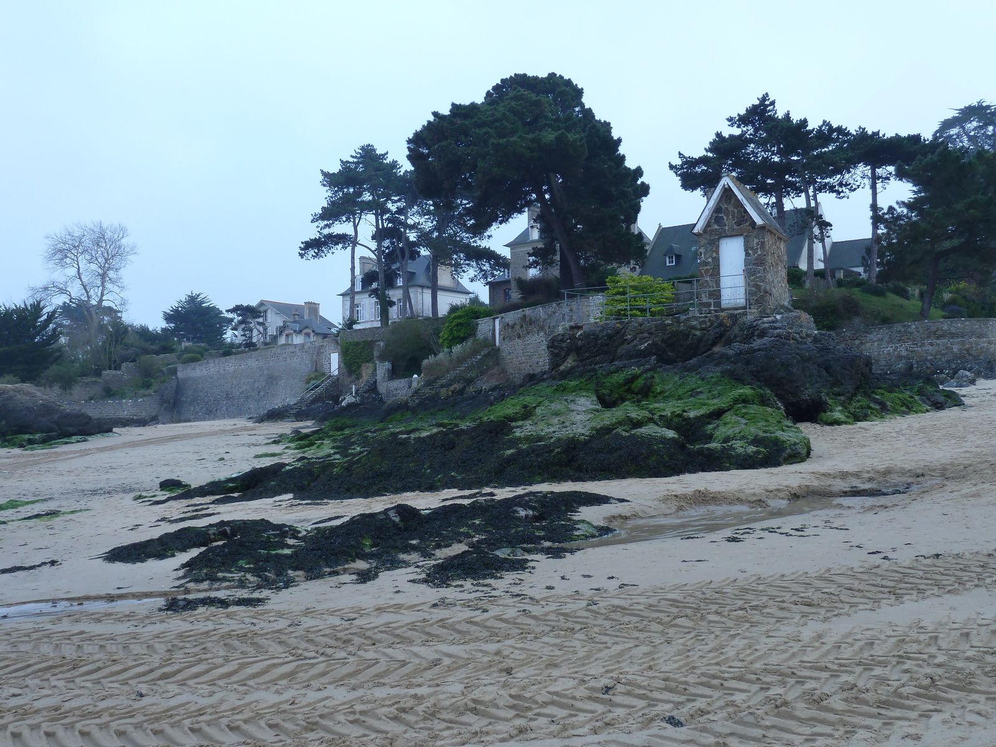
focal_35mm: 37
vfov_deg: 38.7
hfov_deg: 50.1
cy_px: 374
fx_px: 1065
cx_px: 498
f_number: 3.6
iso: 80
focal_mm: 6.1
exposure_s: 1/60
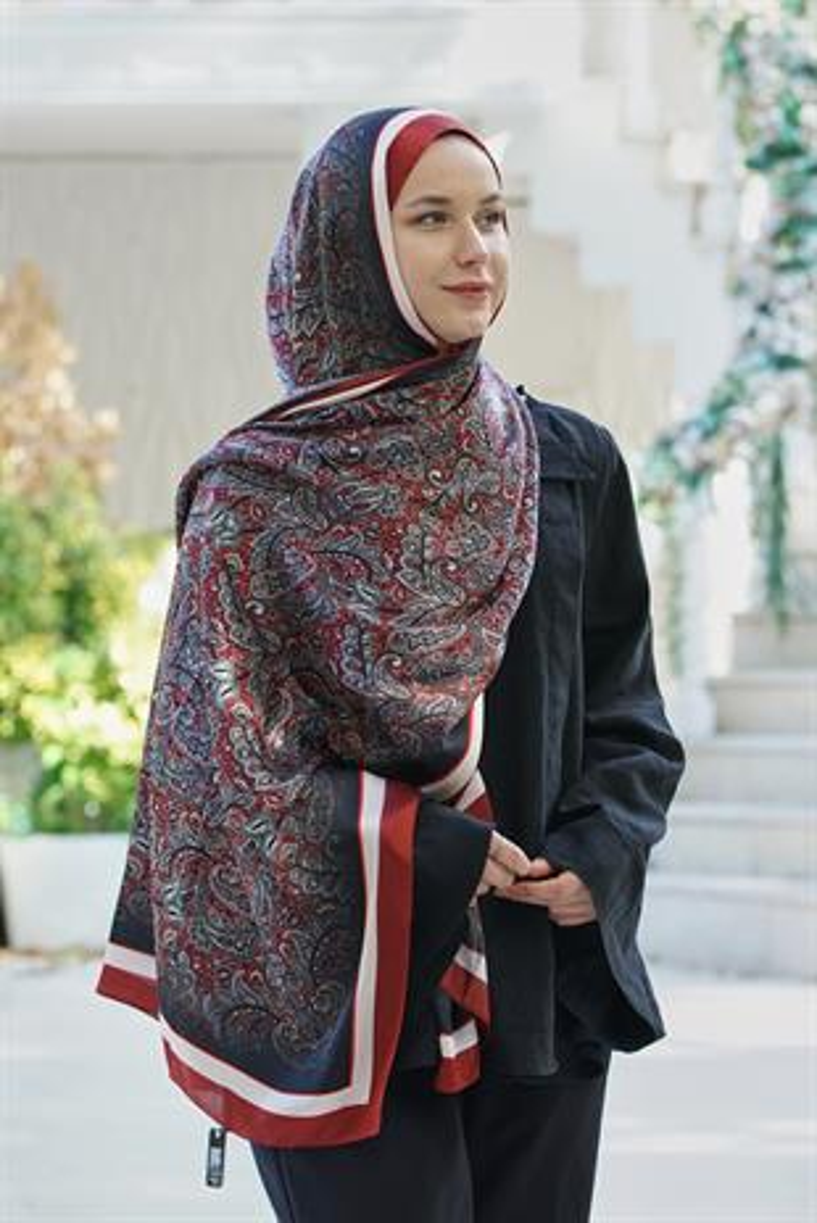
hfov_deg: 15.2
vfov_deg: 22.6
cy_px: 612
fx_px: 3059
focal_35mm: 90
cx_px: 408
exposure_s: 1/125
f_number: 5
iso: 500
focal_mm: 90
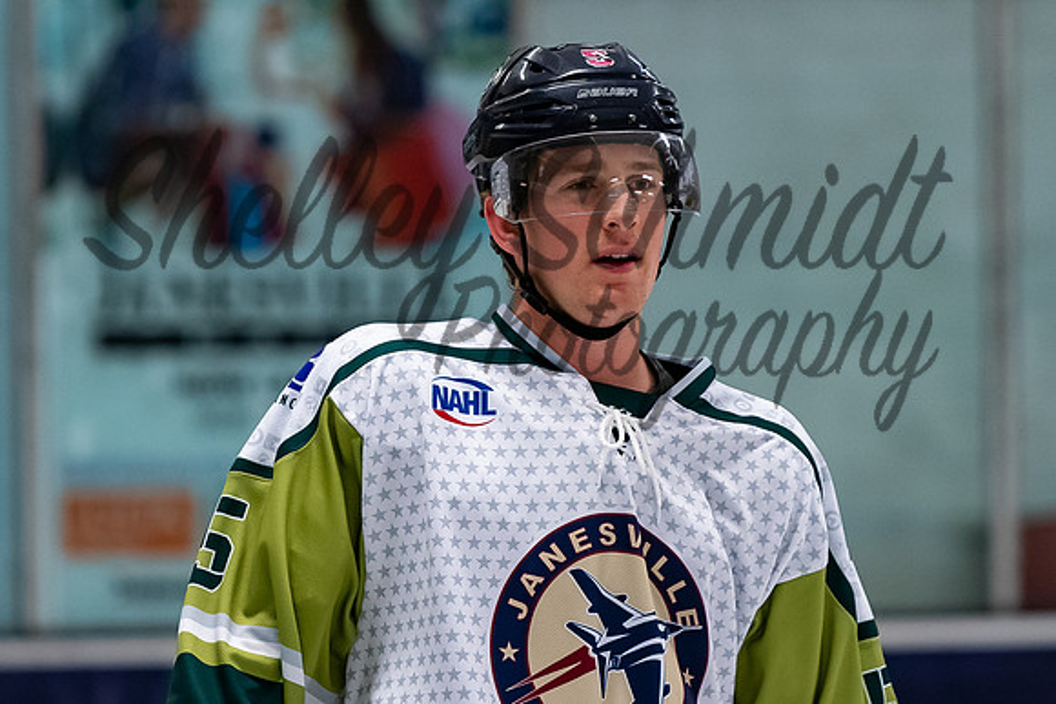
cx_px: 615
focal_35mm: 446
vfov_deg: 3.1
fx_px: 13099
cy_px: 284
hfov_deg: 4.6
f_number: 3.2
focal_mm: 195
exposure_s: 1/800
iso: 2000
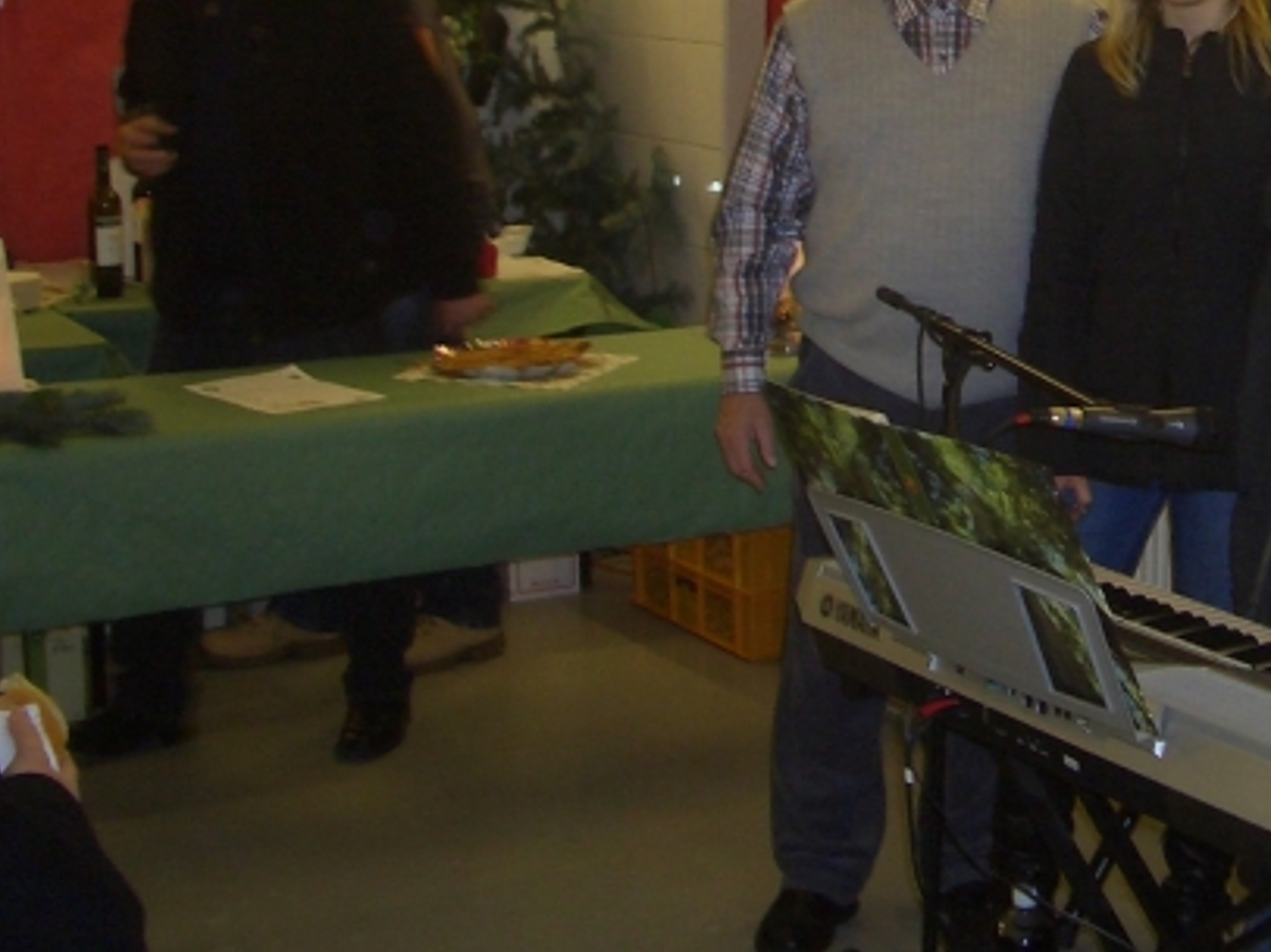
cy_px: 119
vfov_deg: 20.9
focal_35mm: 69
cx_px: 1086
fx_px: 2532
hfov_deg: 27.4
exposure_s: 1/40
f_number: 2.6
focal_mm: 5.8
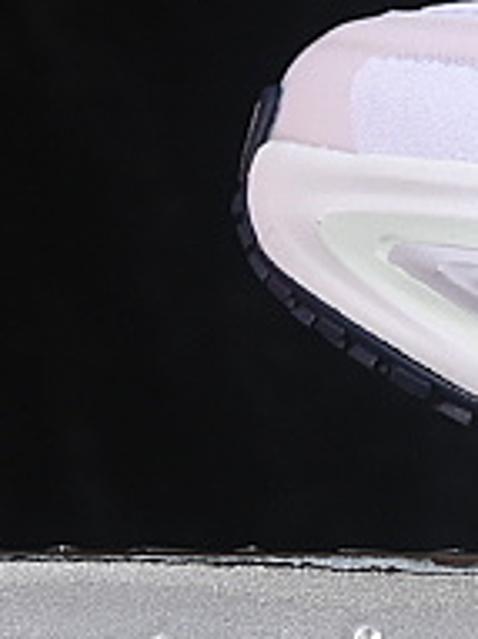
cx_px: 1404
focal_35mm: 408
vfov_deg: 4.8
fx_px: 7520
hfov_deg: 3.6
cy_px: -184
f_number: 8
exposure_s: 1/80
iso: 160
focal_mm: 50
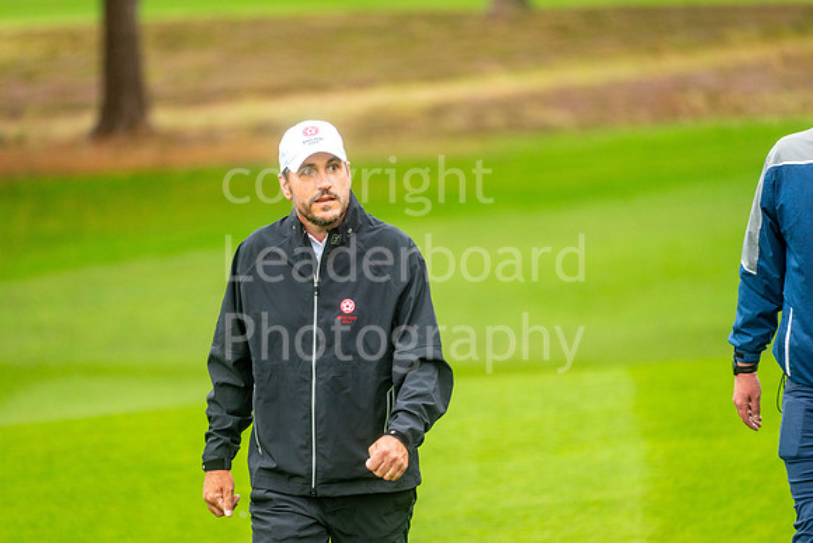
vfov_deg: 4.6
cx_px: 406
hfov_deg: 6.9
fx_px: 6776
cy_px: 272
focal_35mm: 300
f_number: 4
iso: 800
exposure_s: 1/800
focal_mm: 300
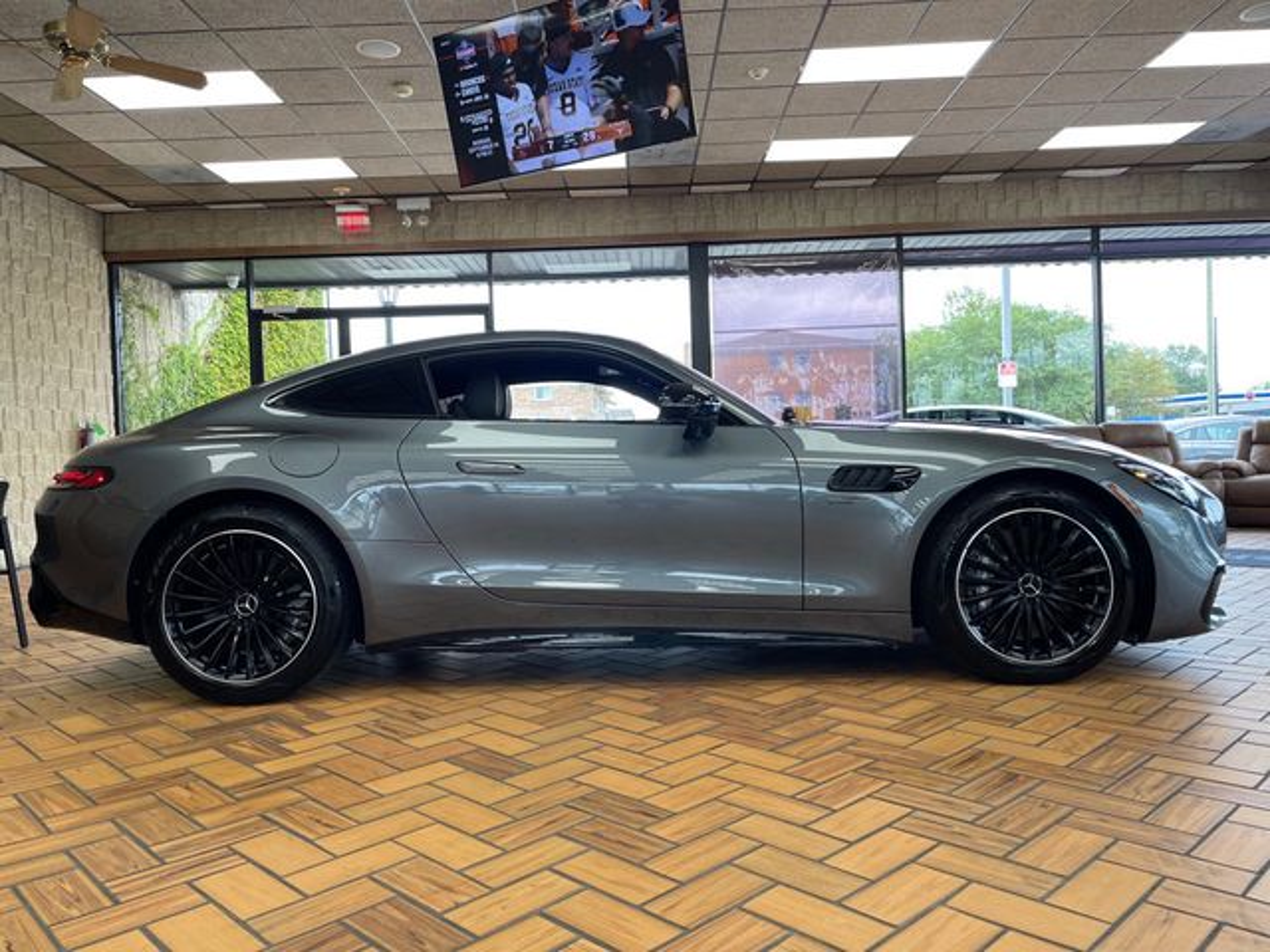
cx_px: 635
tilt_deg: -0.4
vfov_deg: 53.1
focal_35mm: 26
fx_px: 954
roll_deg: +2.3
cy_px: 476
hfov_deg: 67.3
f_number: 1.6
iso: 50
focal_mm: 4.2
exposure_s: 1/120
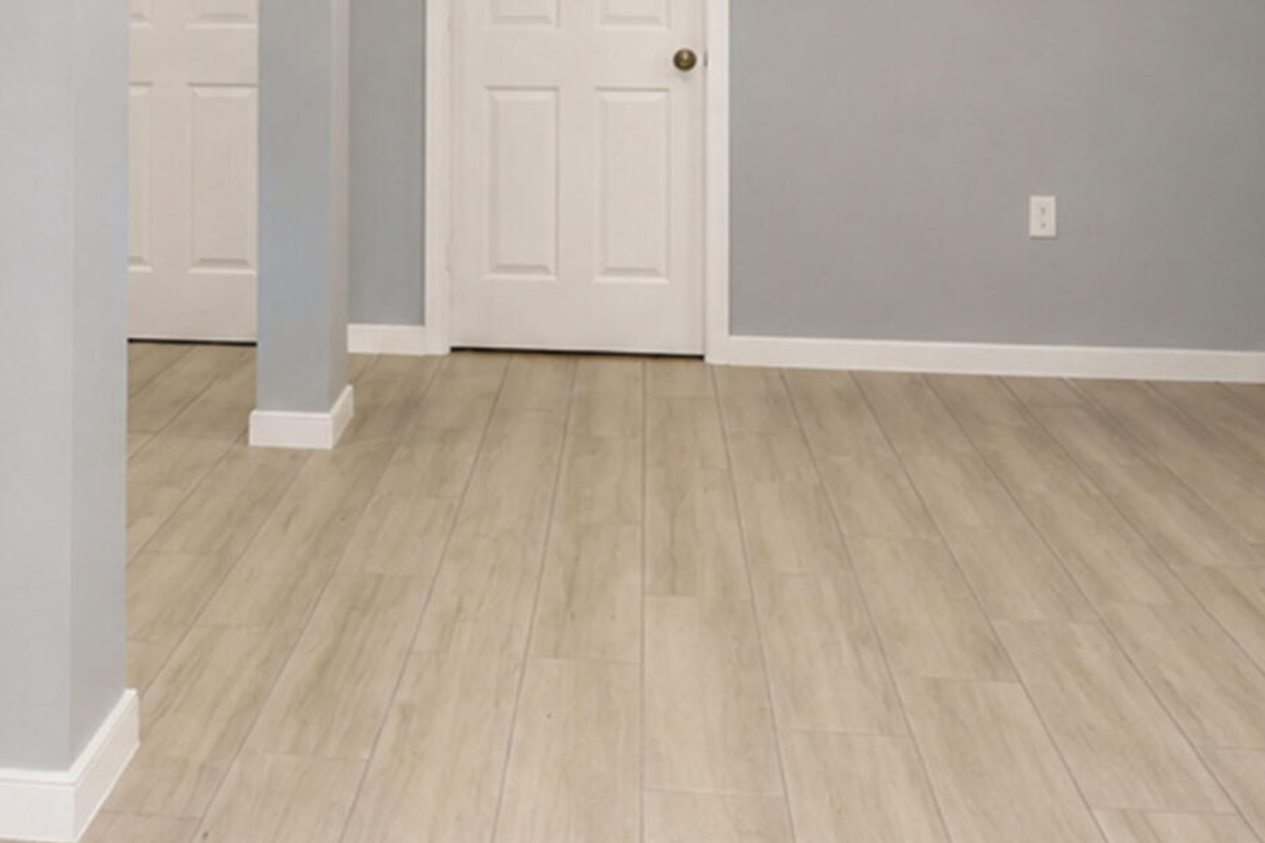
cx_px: 407
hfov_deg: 44.7
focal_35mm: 43
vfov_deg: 28.9
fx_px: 1511
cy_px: -29
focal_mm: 10
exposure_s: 1/80
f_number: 9
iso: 1600
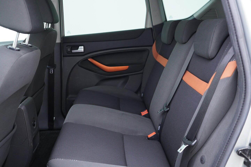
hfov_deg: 53.1
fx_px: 251
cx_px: 126
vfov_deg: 36.9
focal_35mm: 36
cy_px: 84
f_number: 2.8
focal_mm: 24
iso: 640
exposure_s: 1/40
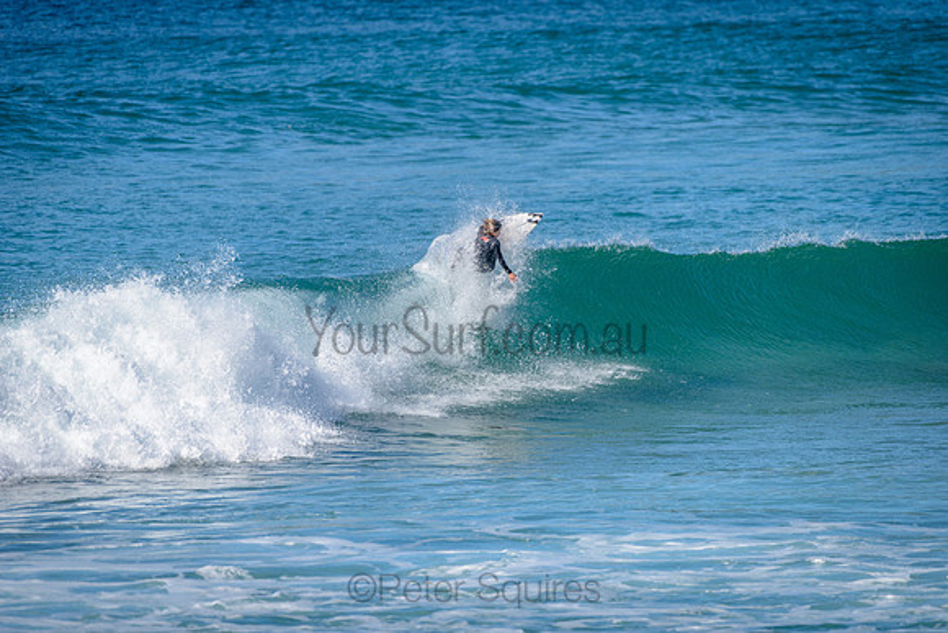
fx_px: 13169
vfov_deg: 2.8
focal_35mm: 500
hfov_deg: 4.1
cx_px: 474
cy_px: 316
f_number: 5.6
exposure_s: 1/2000
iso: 180
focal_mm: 500
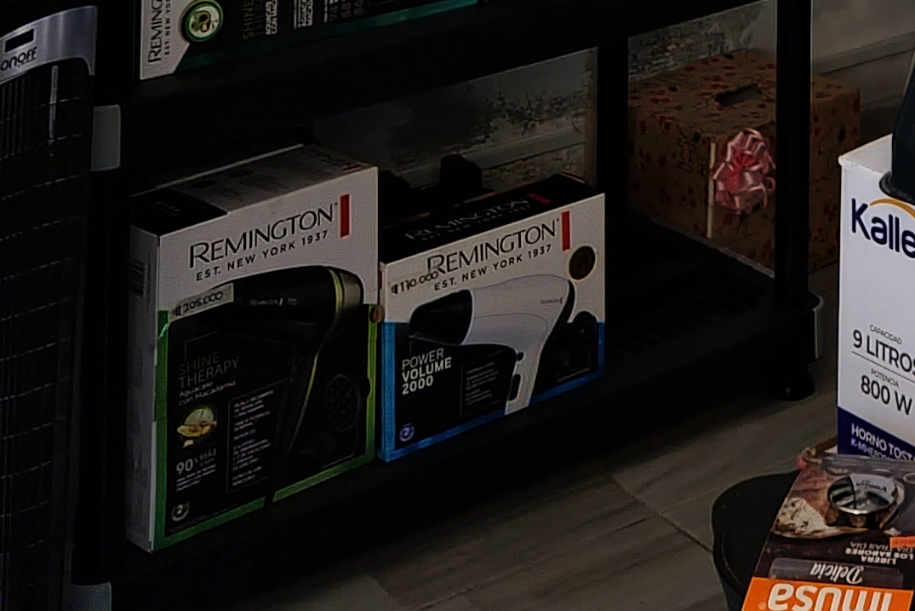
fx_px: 2262
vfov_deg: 13.0
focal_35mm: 89
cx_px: 1084
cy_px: -666
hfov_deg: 21.3
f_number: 1.8
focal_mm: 5.4
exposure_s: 1/120
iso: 50
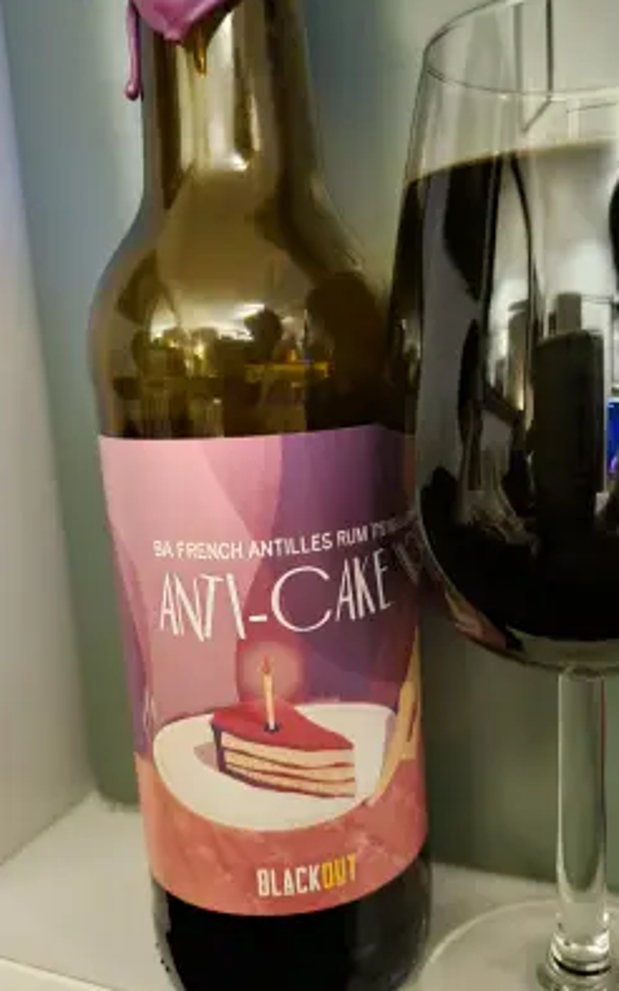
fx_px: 756
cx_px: 370
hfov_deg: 44.3
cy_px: 490
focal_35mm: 28
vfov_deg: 66.5
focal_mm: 5.4
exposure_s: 1/11
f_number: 1.8
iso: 1250
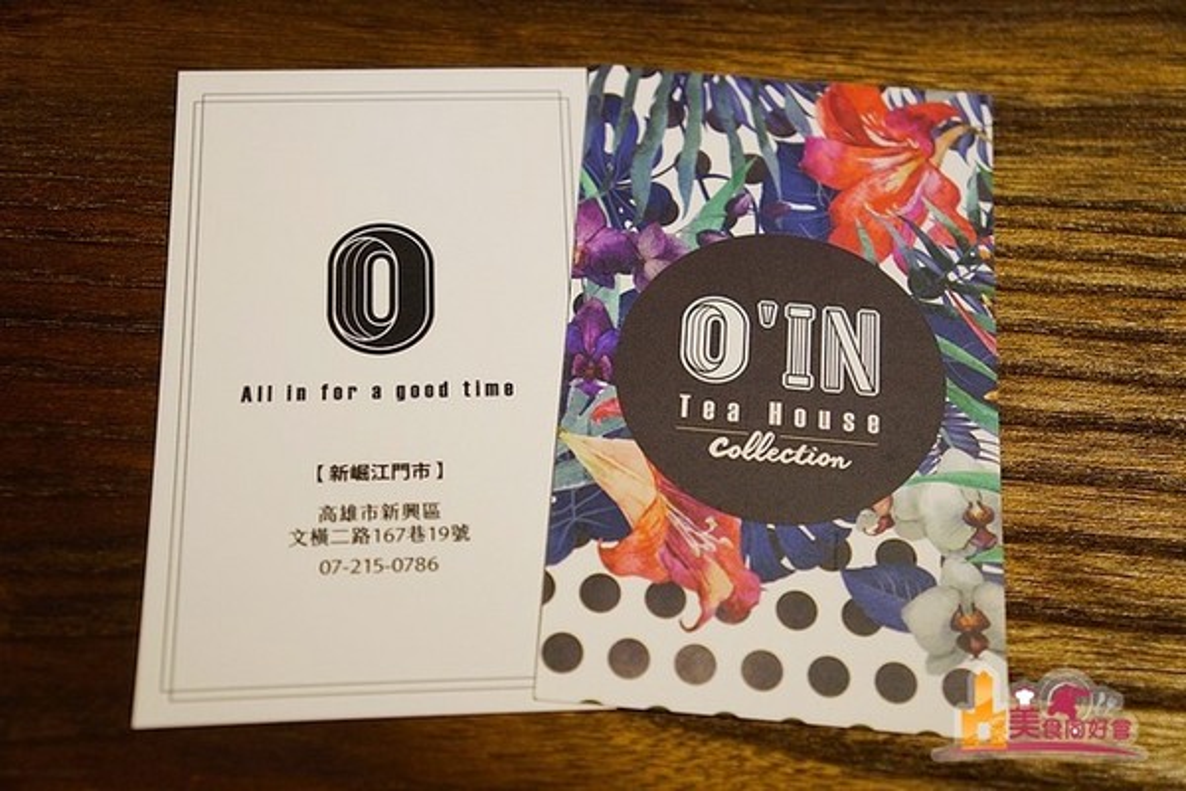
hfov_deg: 35.1
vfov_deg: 23.8
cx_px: 593
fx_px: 1878
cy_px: 396
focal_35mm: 57
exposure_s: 1/60
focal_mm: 38
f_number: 4.5
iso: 160
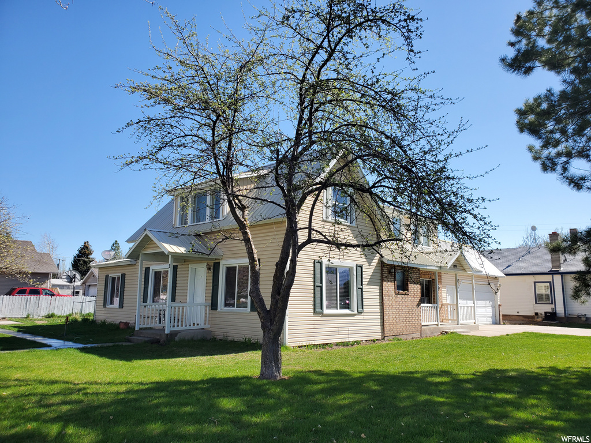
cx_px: 296
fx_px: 444
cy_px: 222
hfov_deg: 67.3
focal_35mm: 26
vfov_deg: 53.1
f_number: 2.4
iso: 50
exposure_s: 1/1269
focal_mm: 4.3
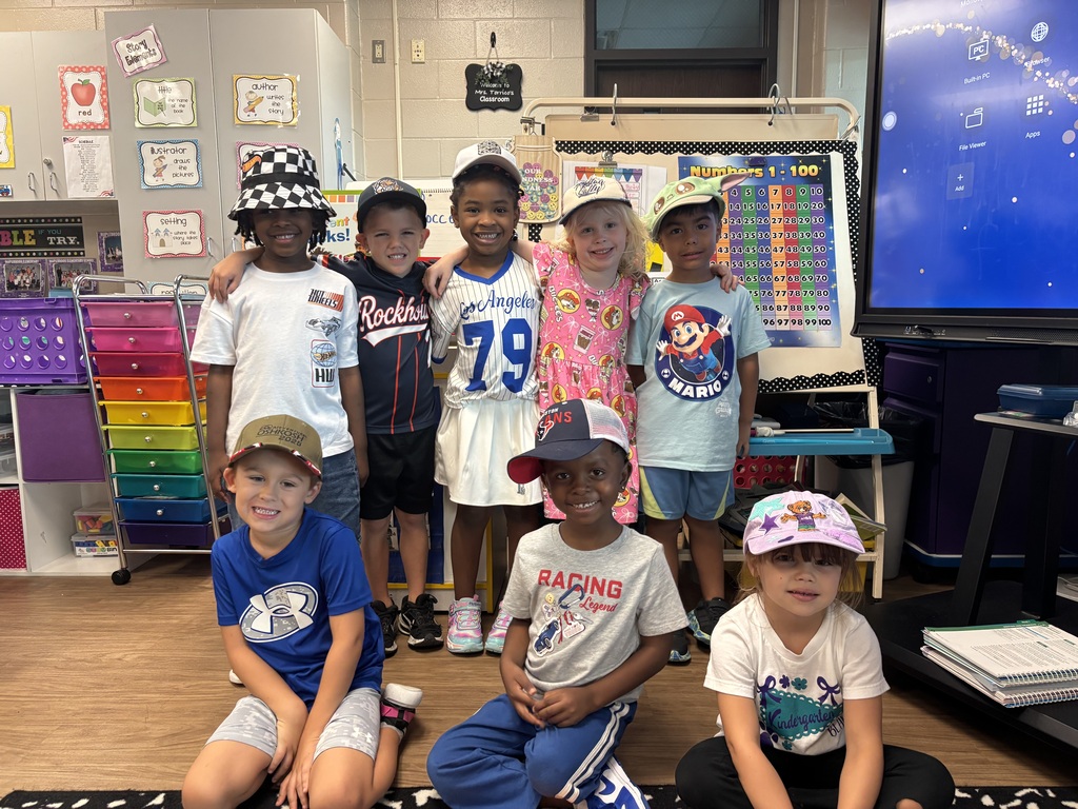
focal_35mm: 26
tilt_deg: -7.8
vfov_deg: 53.1
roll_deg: +0.7
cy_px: 404
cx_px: 539
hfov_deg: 67.3
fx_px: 810
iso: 250
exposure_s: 1/60
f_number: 1.6
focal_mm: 5.96
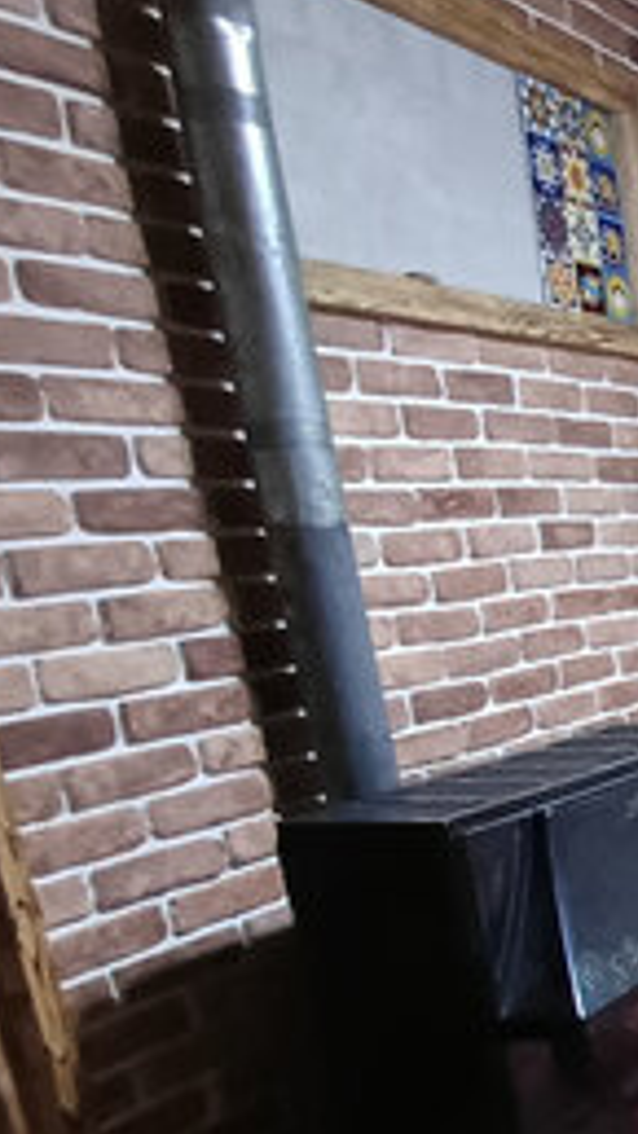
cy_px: 901
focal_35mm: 45
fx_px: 1354
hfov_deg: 16.9
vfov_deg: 43.4
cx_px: 1371
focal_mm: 1.64
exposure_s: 1/20
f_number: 2.2
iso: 400
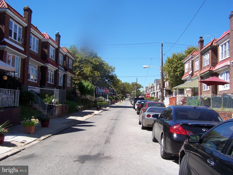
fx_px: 256
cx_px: 116
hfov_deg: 49.0
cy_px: 88
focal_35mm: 38
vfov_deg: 37.7
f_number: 4
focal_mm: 6.3
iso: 80
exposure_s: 1/500
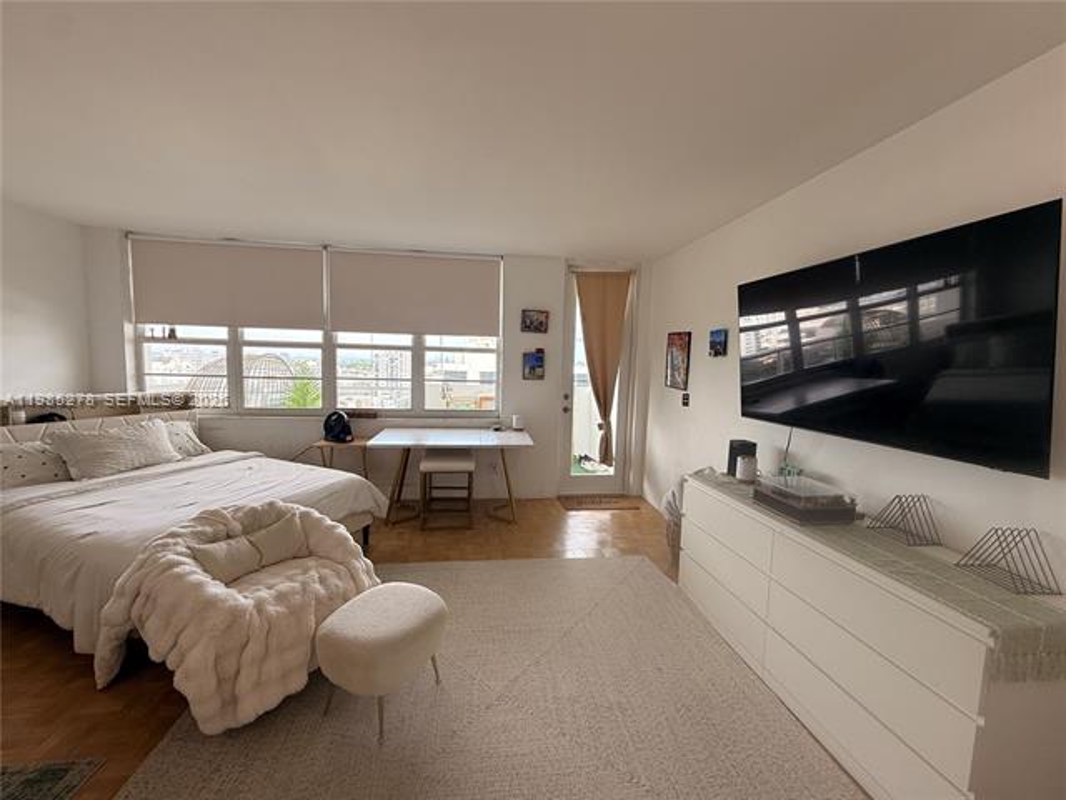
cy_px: 400
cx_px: 533
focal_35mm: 14
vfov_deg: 85.7
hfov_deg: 102.1
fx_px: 431
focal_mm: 2.22
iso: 64
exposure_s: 1/120
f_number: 2.2
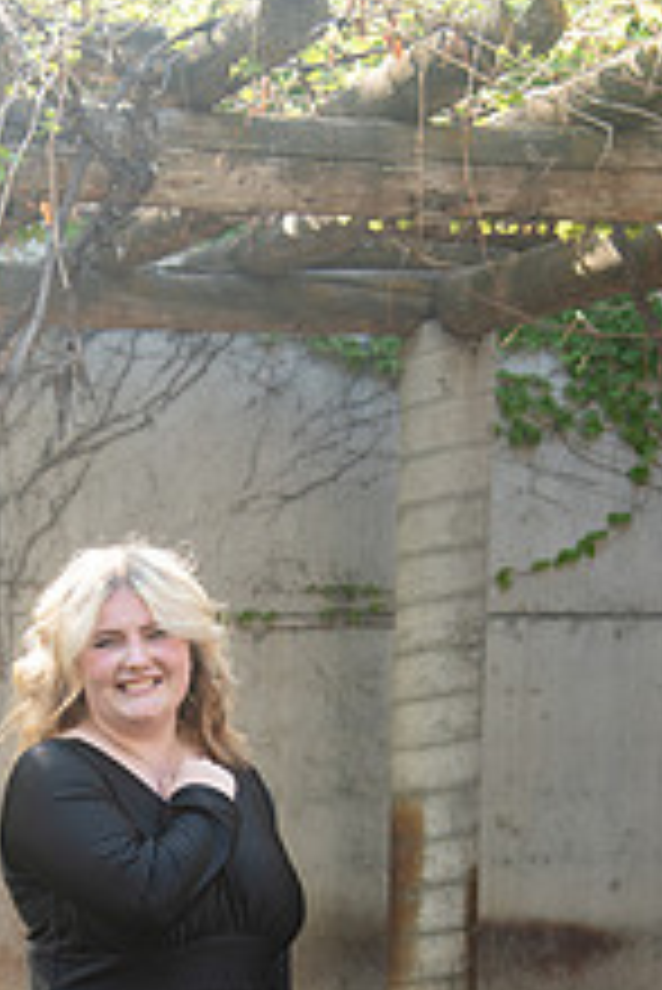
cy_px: 976
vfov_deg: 21.0
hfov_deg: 14.5
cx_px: 153
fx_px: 2589
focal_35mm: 94
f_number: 4
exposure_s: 1/125
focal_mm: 46
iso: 250
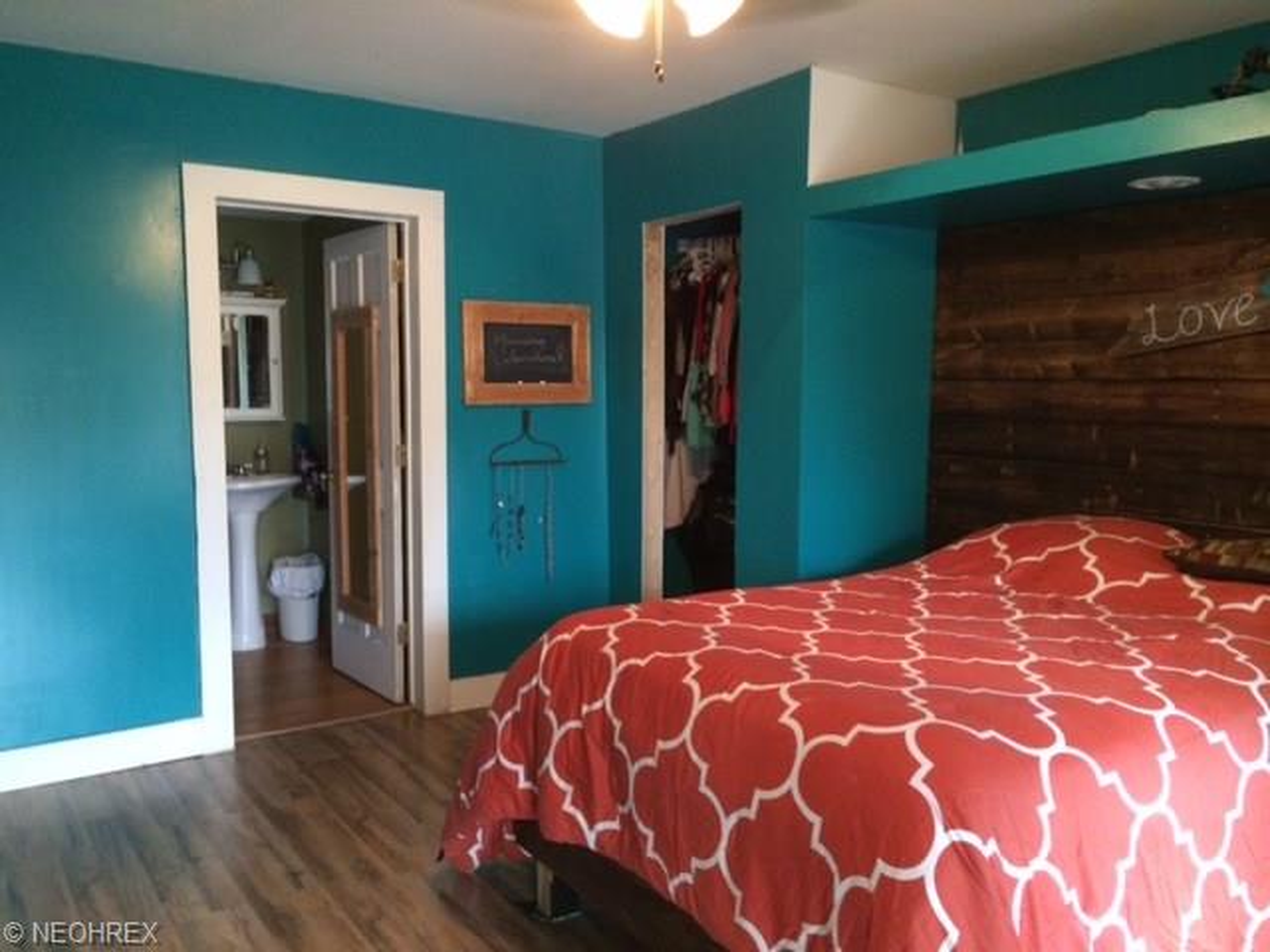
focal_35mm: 30
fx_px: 1101
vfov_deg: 46.8
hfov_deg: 60.0
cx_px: 635
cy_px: 476
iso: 320
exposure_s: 1/24
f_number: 2.2
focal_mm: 4.12
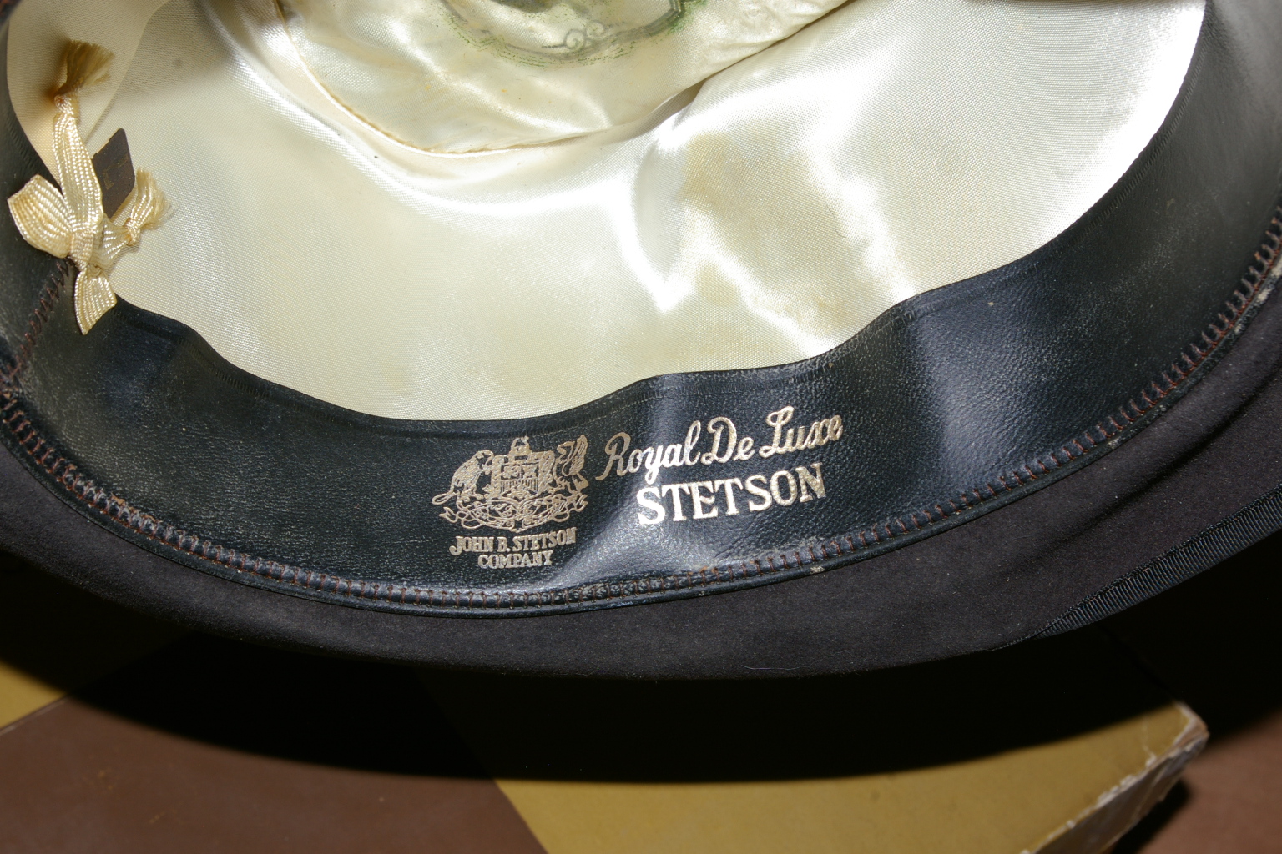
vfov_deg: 23.8
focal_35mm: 57
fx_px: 2030
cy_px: 427
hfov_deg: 35.1
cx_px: 641
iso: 200
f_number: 13
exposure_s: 1/60
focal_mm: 38
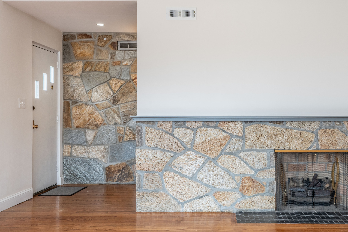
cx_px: 219
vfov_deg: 29.3
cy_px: 112
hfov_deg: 42.4
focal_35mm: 46
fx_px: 445
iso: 400
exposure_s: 1/20
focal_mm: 33
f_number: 11
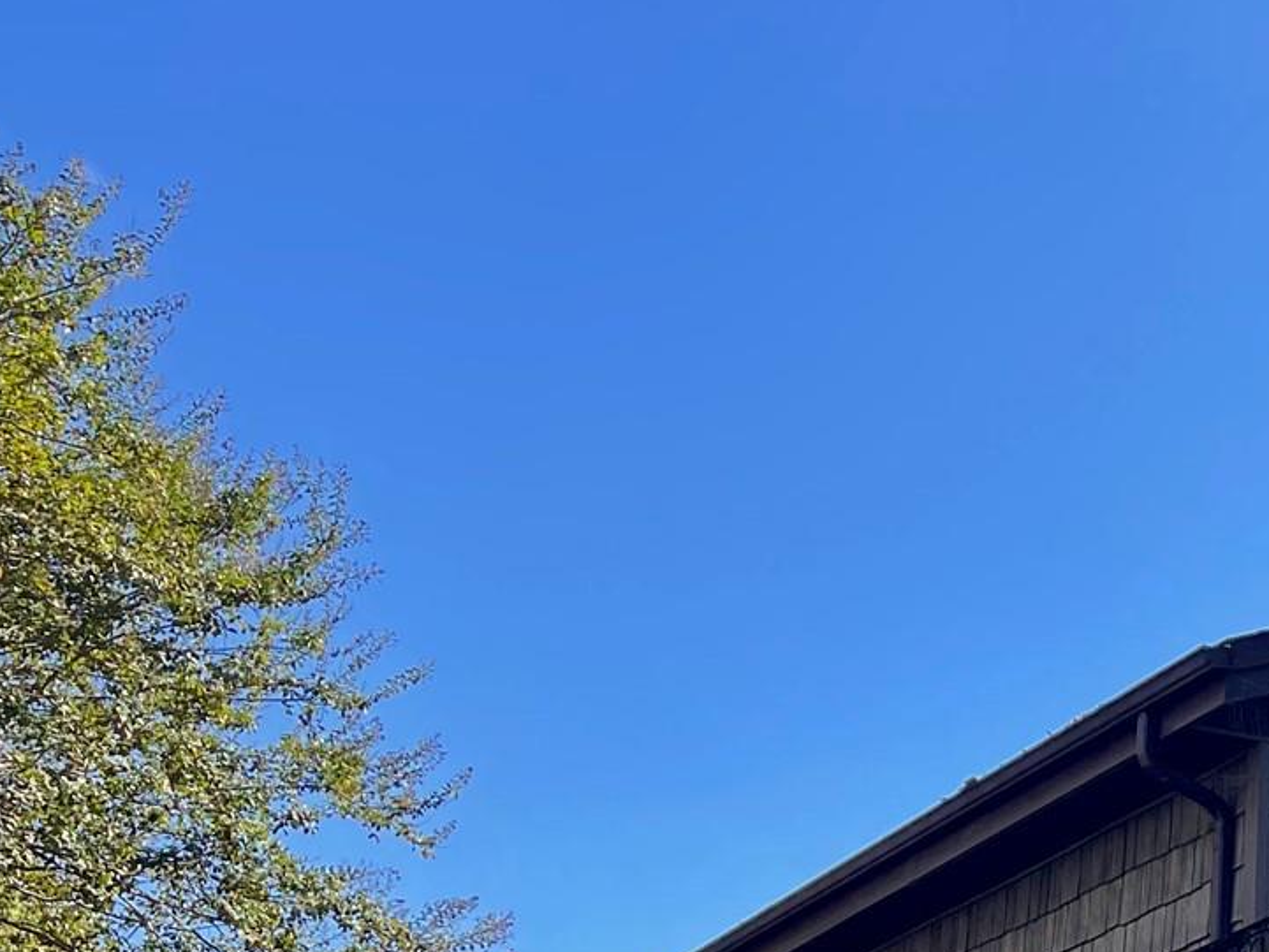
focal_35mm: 71
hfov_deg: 23.6
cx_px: 1732
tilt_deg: +12.1
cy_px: 1116
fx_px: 2603
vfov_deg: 19.6
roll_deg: +0.4
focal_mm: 5.1
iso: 32
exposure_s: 1/1087
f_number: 1.6
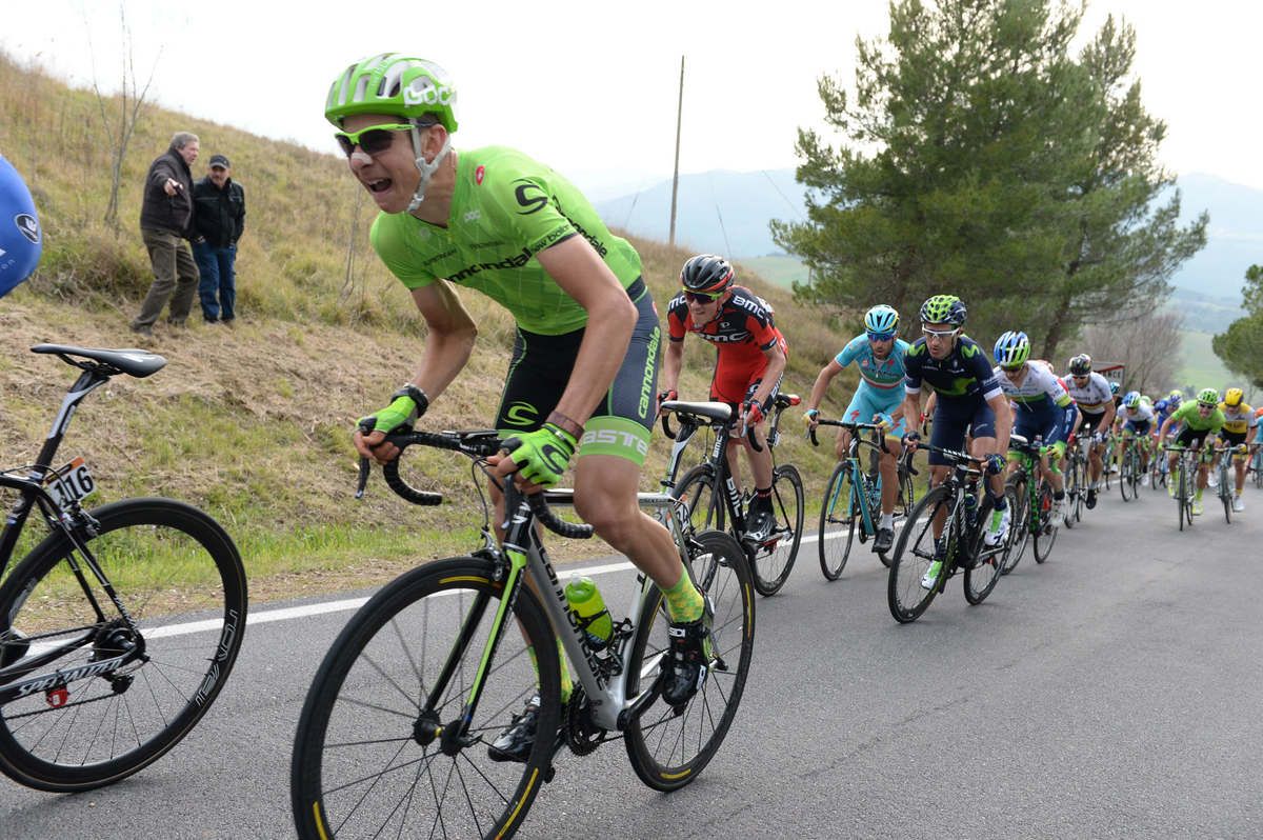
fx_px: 1262
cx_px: 632
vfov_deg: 36.8
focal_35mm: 36
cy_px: 420
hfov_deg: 53.2
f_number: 5
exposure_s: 1/1000
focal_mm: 36
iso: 1000
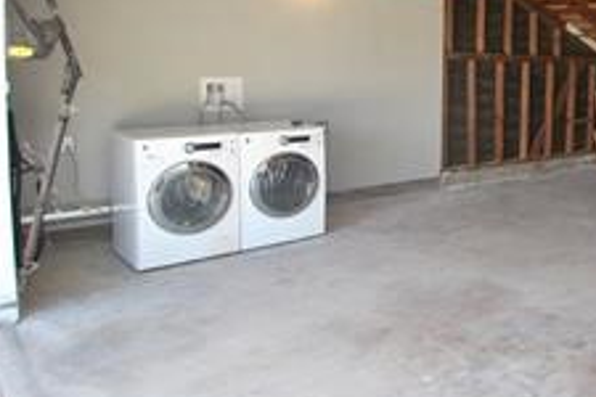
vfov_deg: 36.3
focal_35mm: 36
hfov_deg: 45.3
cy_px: 114
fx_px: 596
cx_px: 591
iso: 200
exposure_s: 1/80
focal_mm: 12
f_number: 4.5
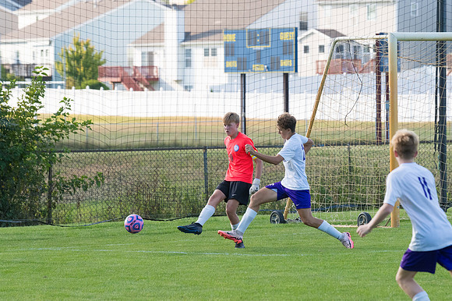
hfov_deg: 6.9
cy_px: 150
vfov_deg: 4.6
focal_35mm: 300
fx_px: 3764
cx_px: 226
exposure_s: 1/1600
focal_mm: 200
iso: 1000
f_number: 5.6
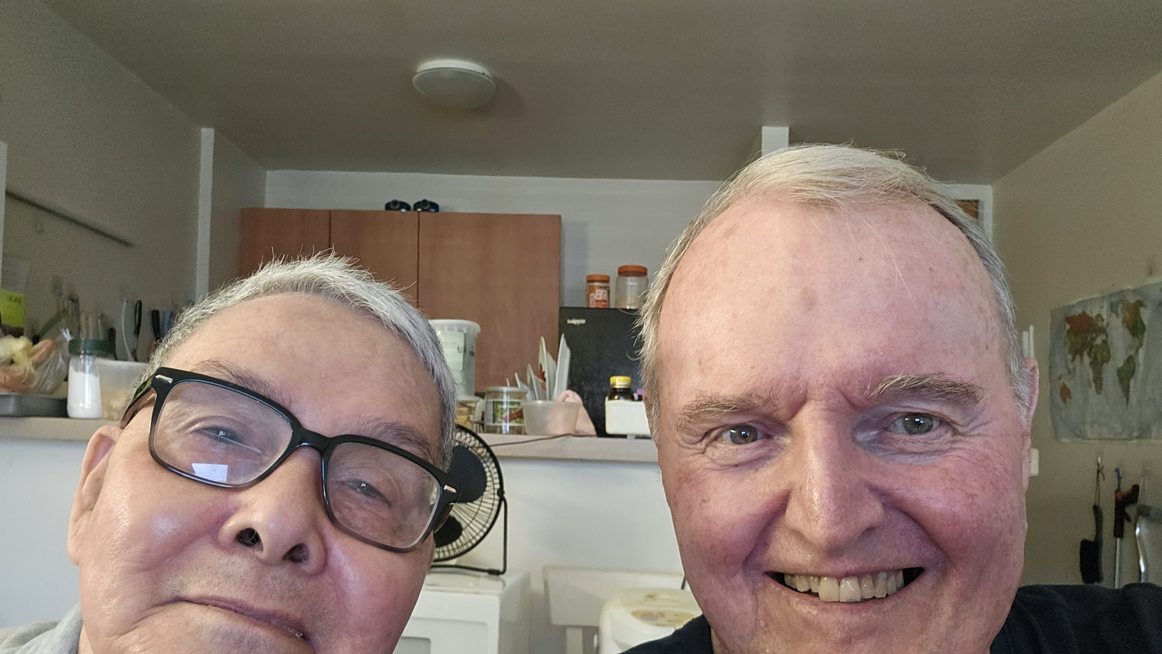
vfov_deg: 41.3
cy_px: 401
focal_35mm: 28
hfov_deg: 67.9
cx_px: 579
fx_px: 863
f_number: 2.2
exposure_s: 1/60
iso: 640
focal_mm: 3.3
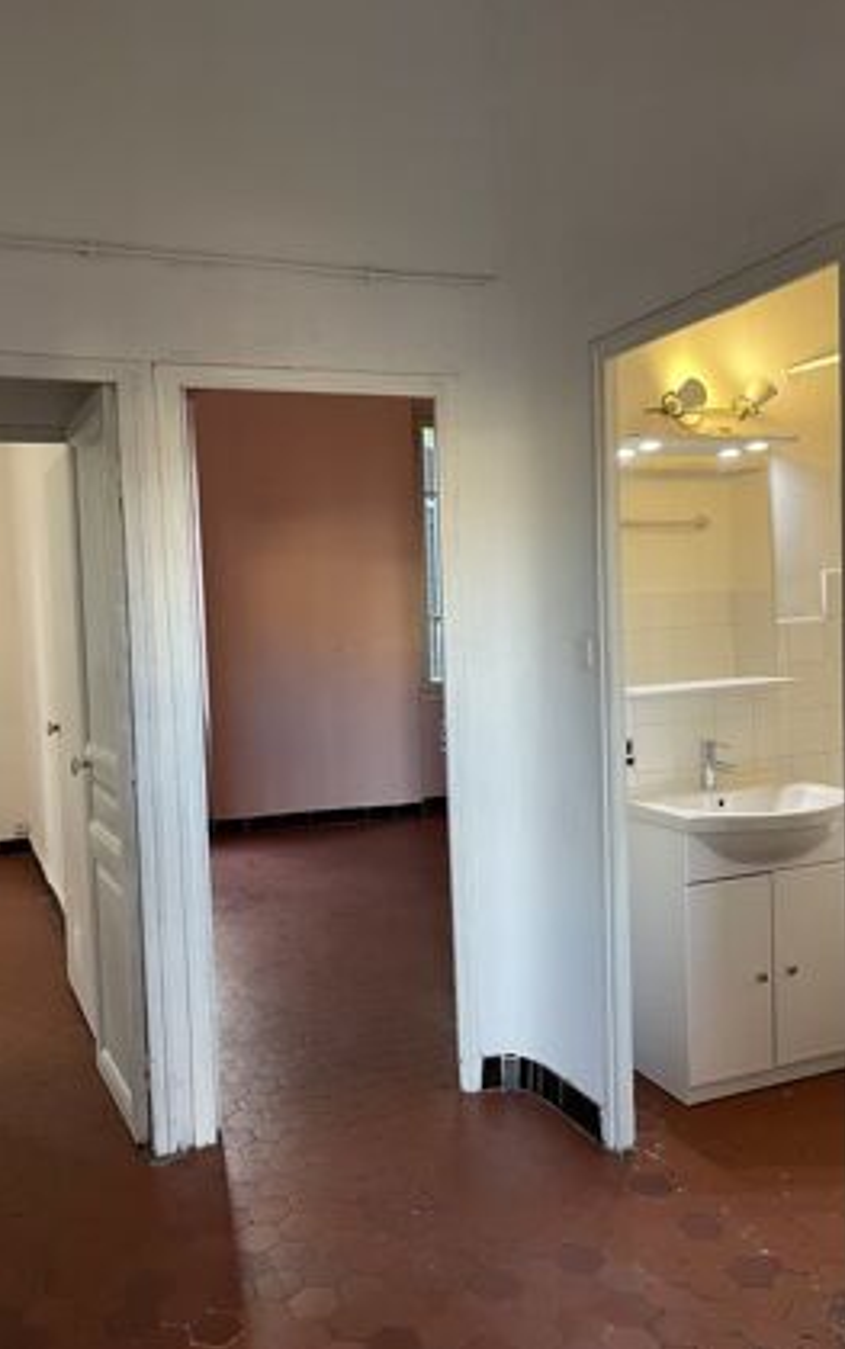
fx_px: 1030
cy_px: 670
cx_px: 357
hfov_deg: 44.5
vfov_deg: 66.4
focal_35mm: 28
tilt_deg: -2.6
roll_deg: +2.4
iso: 160
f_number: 1.6
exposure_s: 1/50
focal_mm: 5.1
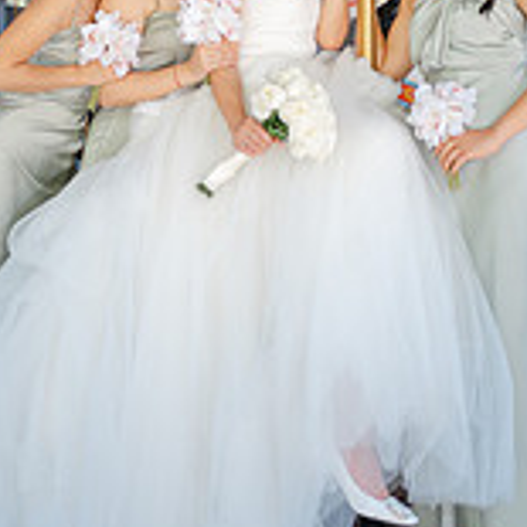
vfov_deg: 23.5
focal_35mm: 69
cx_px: 253
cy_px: -44
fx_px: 1188
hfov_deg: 25.0
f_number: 2.8
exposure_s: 1/125
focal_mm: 28
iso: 100
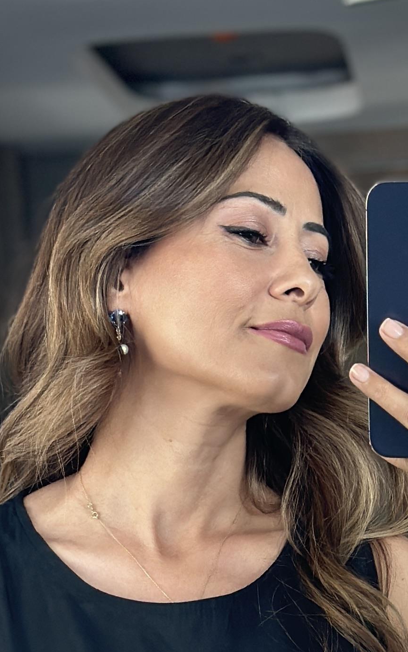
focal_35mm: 149
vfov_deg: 13.5
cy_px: 847
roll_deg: +4.2
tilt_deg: -17.5
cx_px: 200
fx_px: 2650
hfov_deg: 8.8
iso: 125
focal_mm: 6.86
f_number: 1.78
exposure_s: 1/95
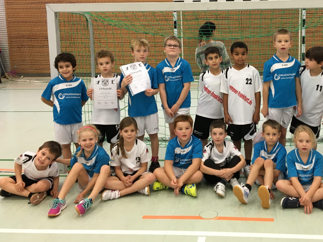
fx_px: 401
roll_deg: +0.7
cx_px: 223
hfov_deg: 43.1
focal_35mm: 43
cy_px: 81
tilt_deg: -8.2
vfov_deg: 33.3
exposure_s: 1/33
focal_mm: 4.15
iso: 80
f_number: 2.2
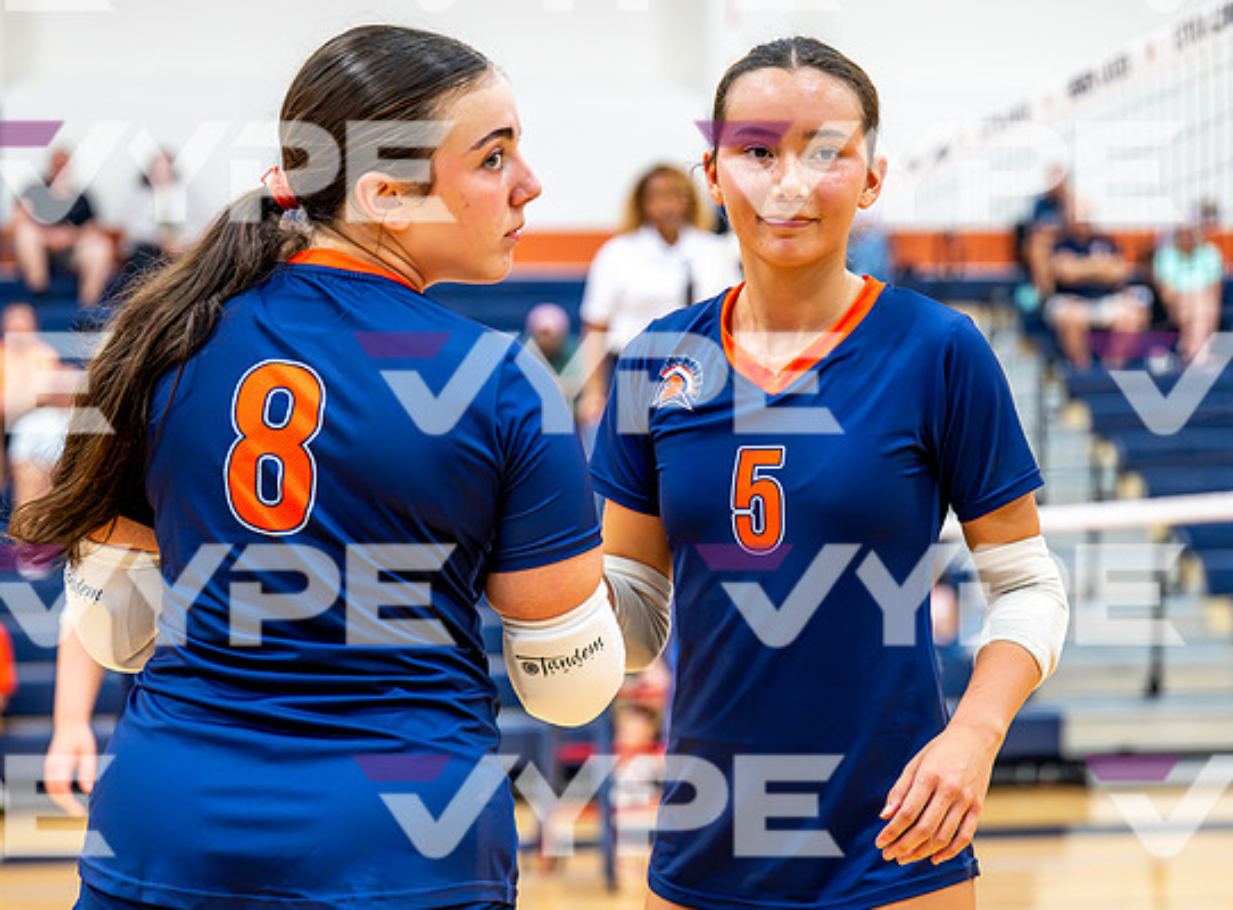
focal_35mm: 106
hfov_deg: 18.6
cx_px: 723
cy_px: 491
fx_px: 3754
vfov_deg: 13.8
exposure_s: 1/800
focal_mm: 70
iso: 4000
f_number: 2.8
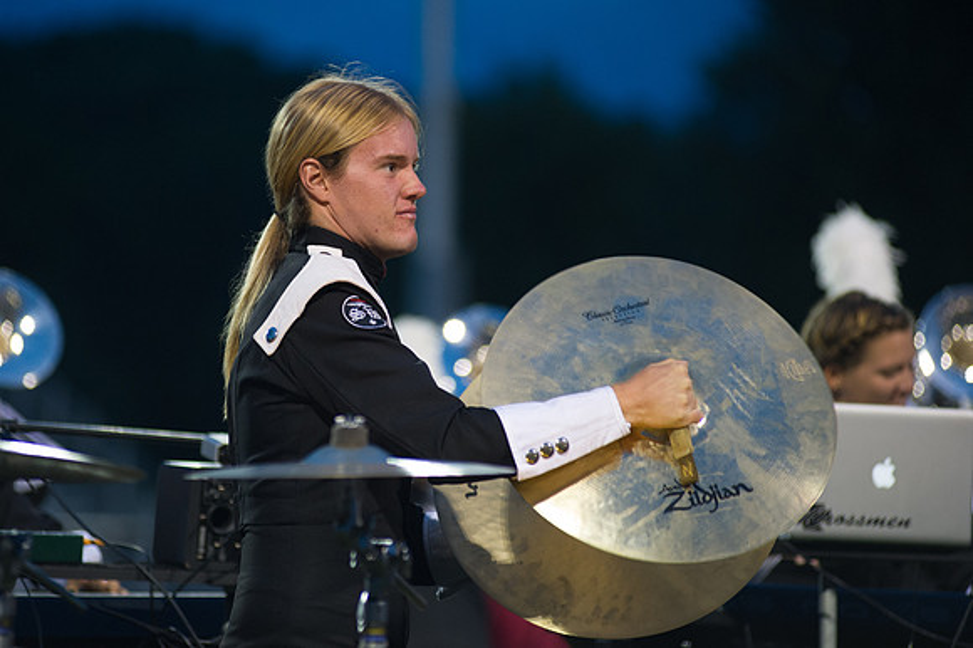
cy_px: 280
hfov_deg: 8.5
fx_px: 6531
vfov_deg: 5.7
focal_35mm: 242
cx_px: 404
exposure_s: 1/160
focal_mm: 200
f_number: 2.8
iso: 2000
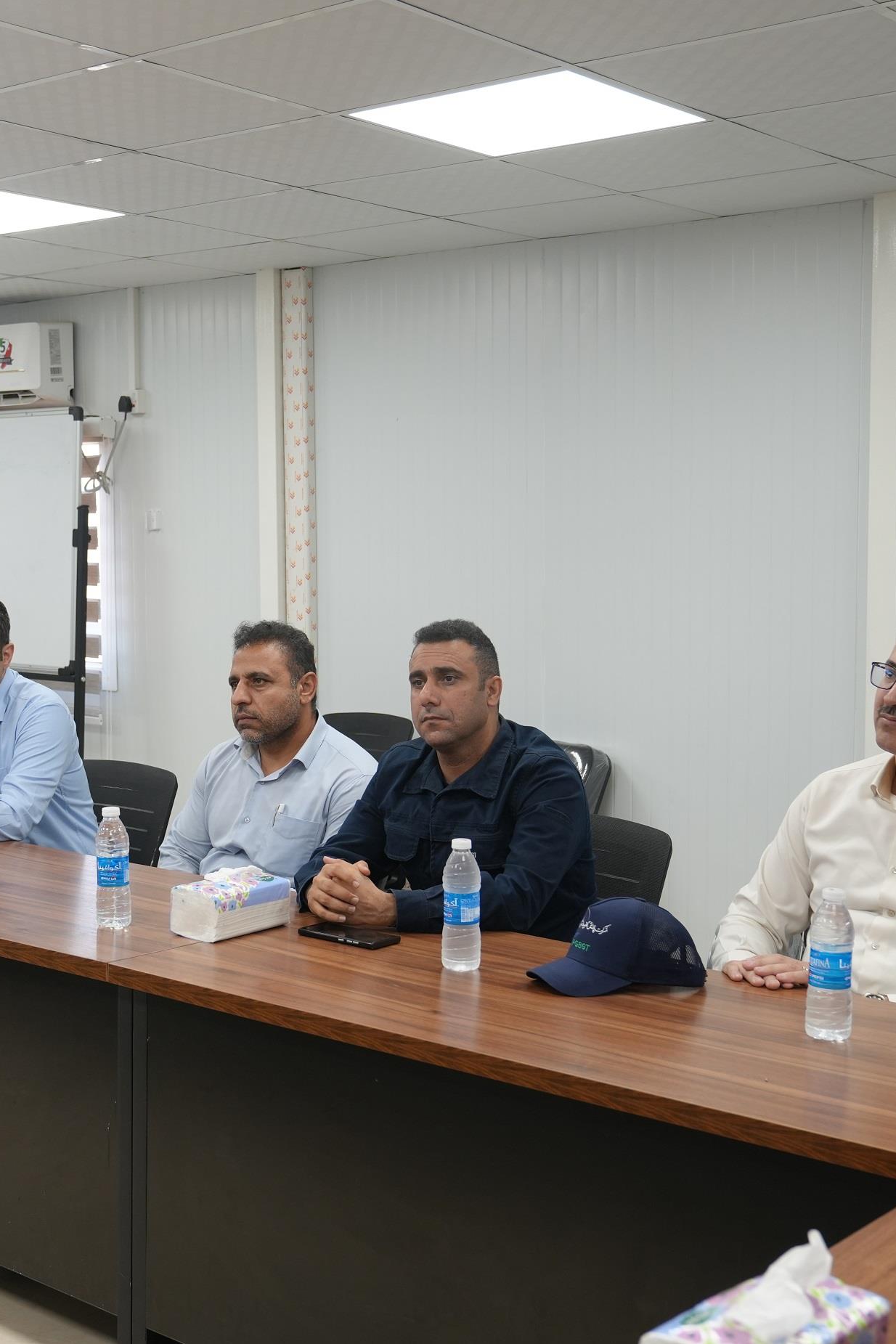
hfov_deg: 26.4
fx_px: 1867
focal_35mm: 50
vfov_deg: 39.6
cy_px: 666
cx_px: 164
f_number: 4
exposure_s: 1/160
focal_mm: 33
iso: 640
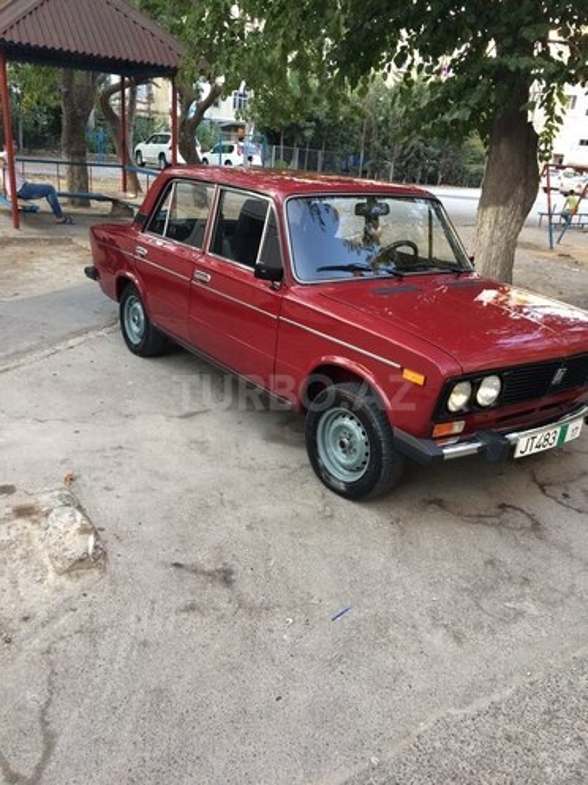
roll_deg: -5.5
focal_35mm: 29
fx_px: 657
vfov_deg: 61.7
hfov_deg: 48.2
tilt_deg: -20.2
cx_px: 294
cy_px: 392
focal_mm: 4.15
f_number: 2.2
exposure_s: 1/33
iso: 50
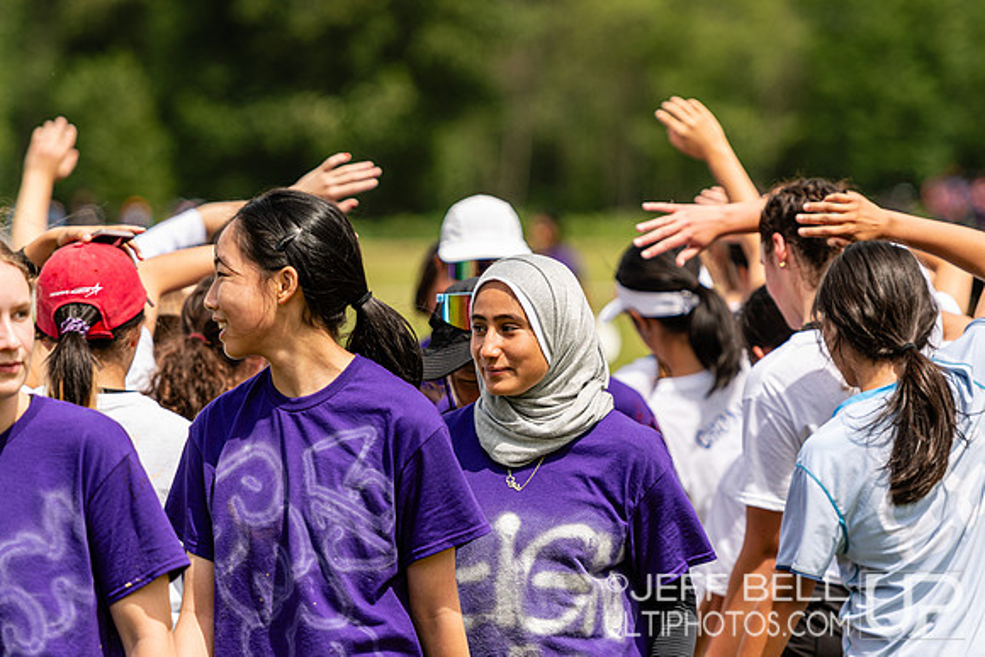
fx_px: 6568
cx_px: 492
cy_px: 328
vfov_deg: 5.7
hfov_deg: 8.6
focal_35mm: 240
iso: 100
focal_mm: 160
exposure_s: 1/1250
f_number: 3.2
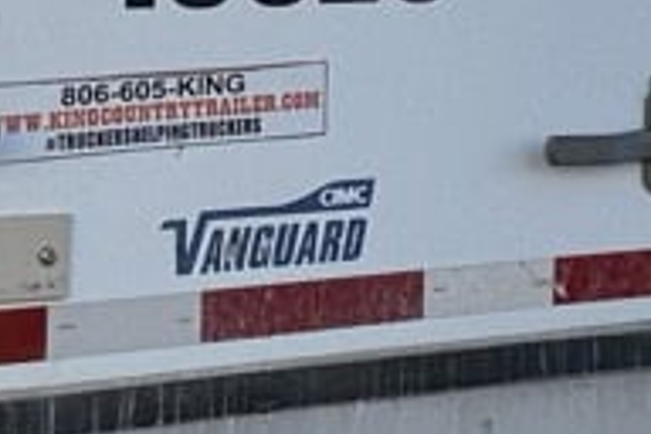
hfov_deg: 12.3
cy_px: -119
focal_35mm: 166
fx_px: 3002
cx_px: 163
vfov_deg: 8.2
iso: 100
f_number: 1.8
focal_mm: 6.8
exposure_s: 1/2703
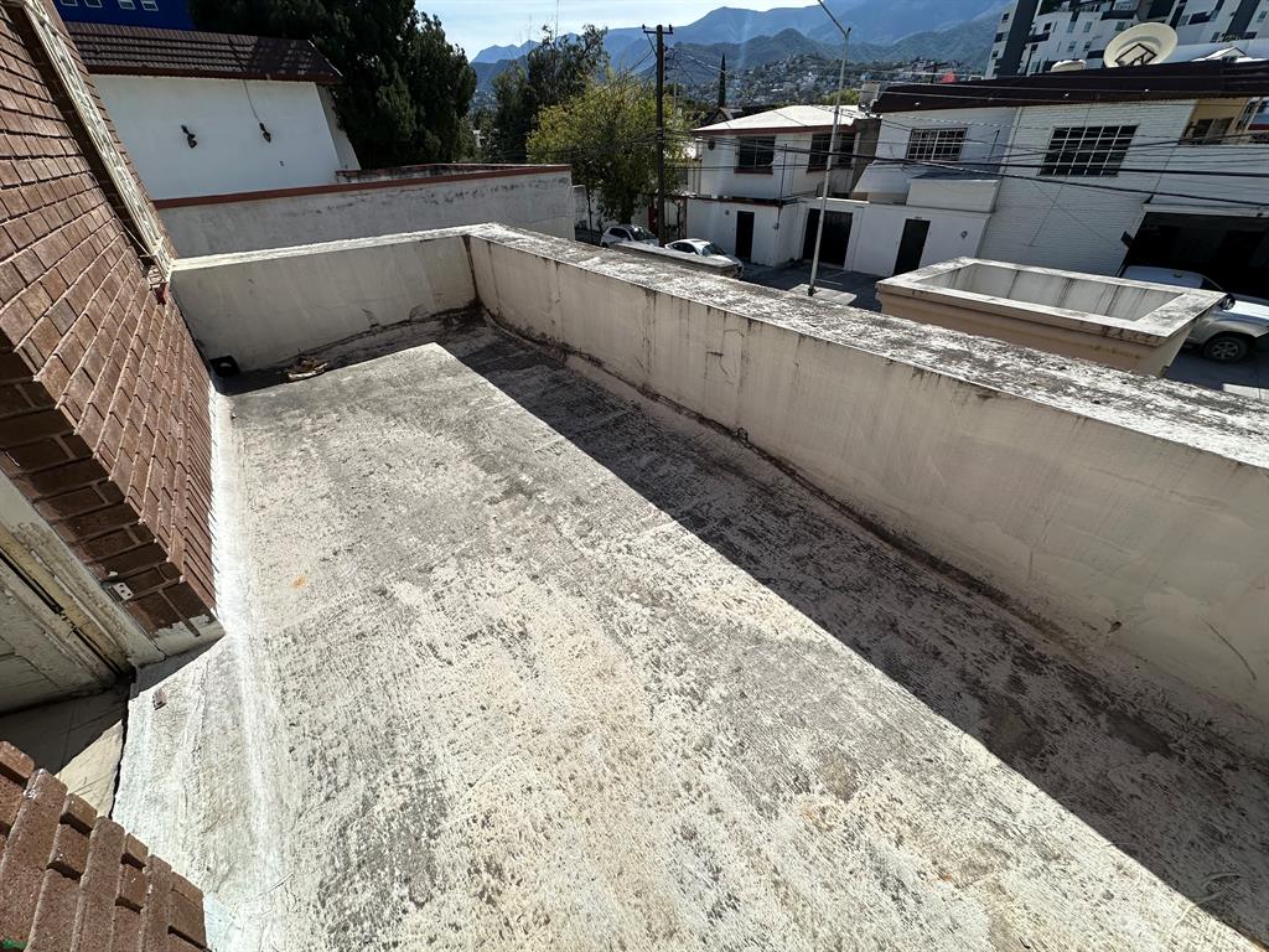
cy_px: 476
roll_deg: +1.9
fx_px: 513
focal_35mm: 14
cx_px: 634
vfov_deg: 85.7
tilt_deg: -33.9
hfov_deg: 102.1
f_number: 2.2
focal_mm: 2.22
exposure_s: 1/3401
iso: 50
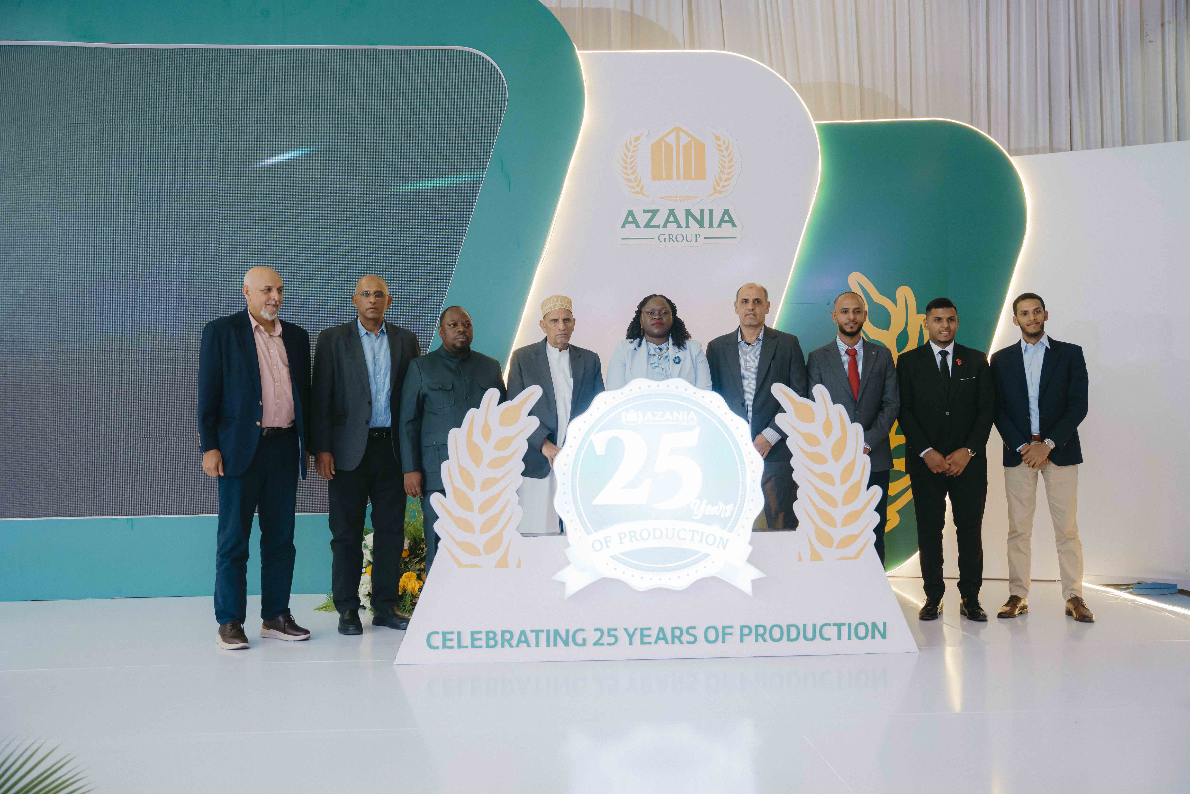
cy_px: 397
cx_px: 595
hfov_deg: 54.4
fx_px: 1157
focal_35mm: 35
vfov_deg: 37.9
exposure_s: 1/100
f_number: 3.5
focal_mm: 35
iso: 1250
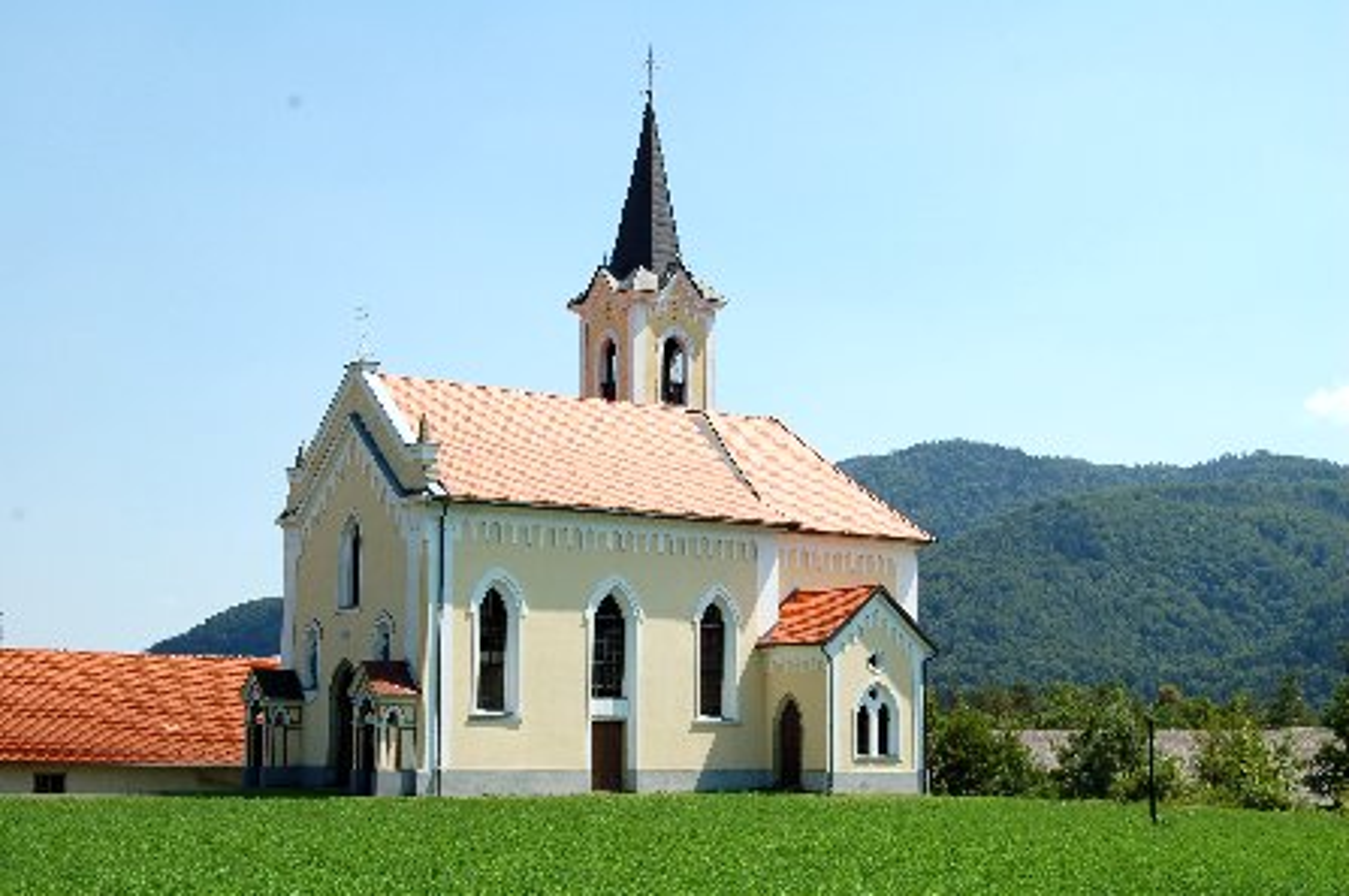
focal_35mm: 57
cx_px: 674
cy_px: 448
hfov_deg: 35.1
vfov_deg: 23.7
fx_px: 2134
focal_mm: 38
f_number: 9
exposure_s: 1/320
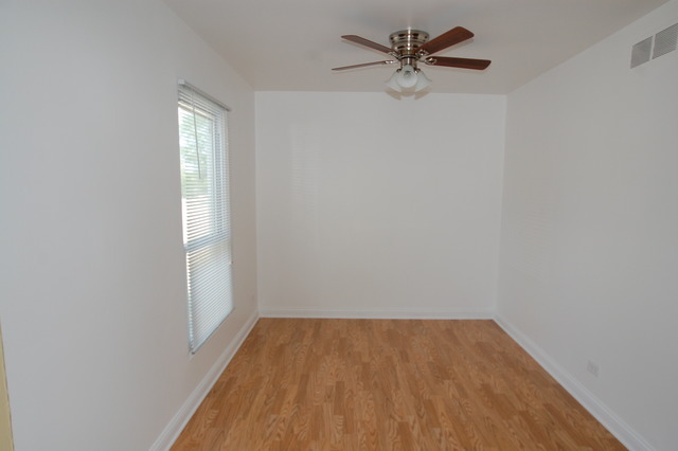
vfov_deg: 59.4
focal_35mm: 21
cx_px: 339
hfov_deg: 81.2
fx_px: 395
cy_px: 226
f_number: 5.6
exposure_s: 1/125
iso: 400
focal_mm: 14
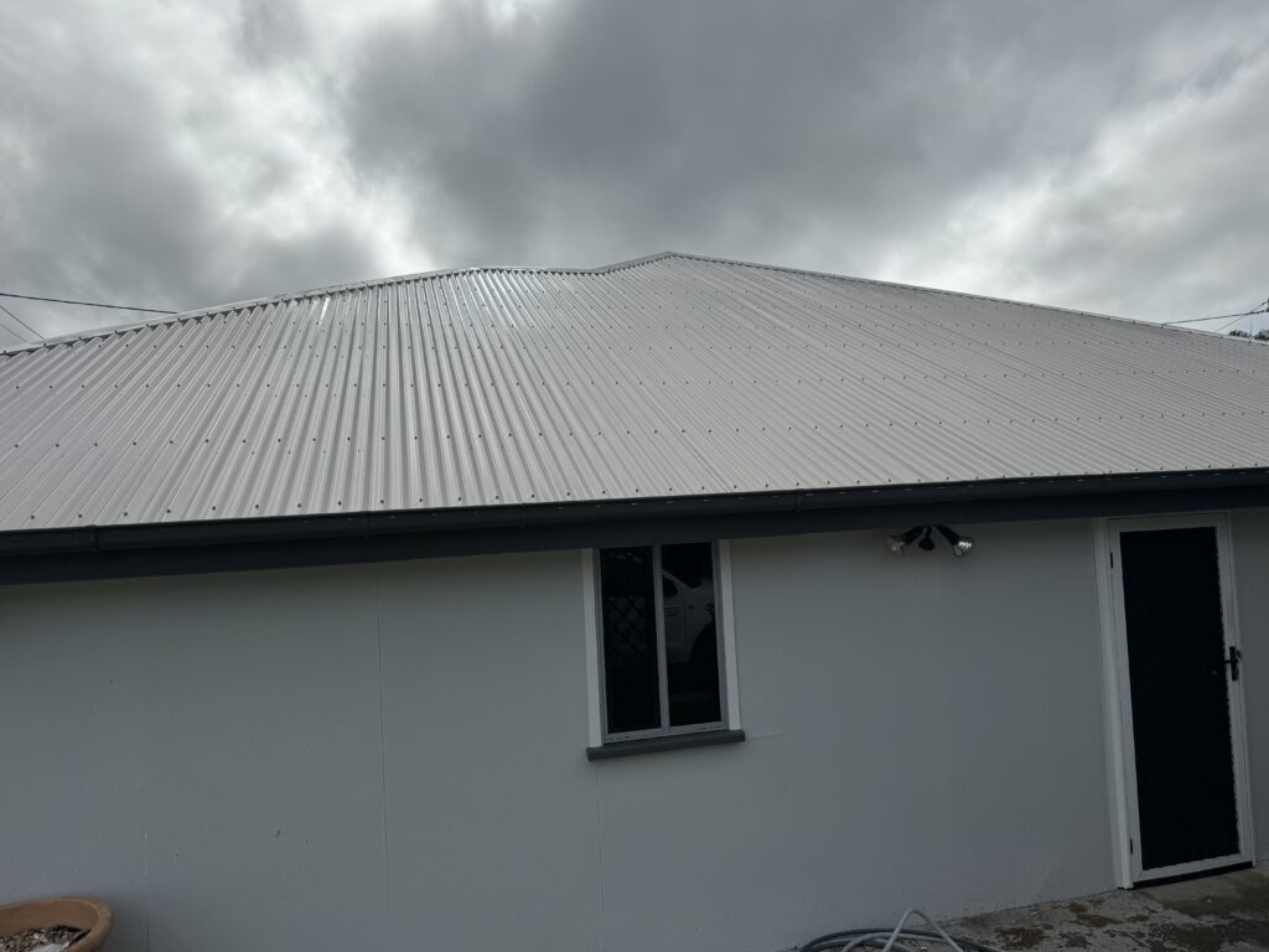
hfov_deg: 71.6
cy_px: 476
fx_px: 880
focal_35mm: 24
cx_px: 634
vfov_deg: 56.8
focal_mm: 6.76
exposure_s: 1/12346
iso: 80
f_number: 1.78
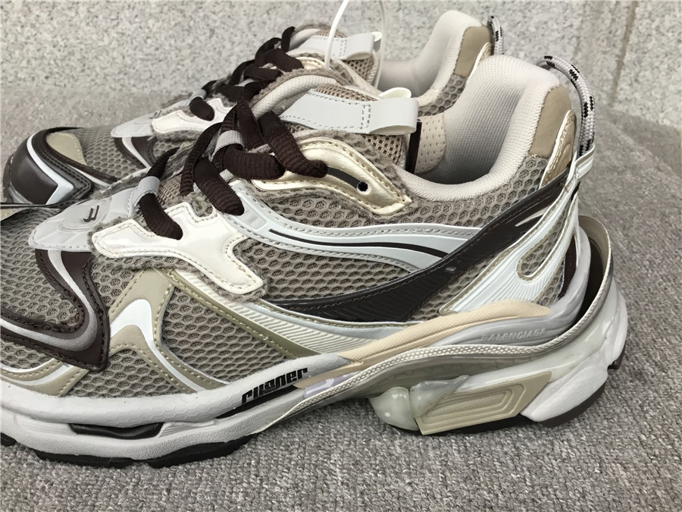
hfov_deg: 58.4
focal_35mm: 31
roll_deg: -1.6
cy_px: 256
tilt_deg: -28.8
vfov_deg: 45.4
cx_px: 341
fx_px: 611
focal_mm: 3.3
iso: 25
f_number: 2.4
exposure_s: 1/33
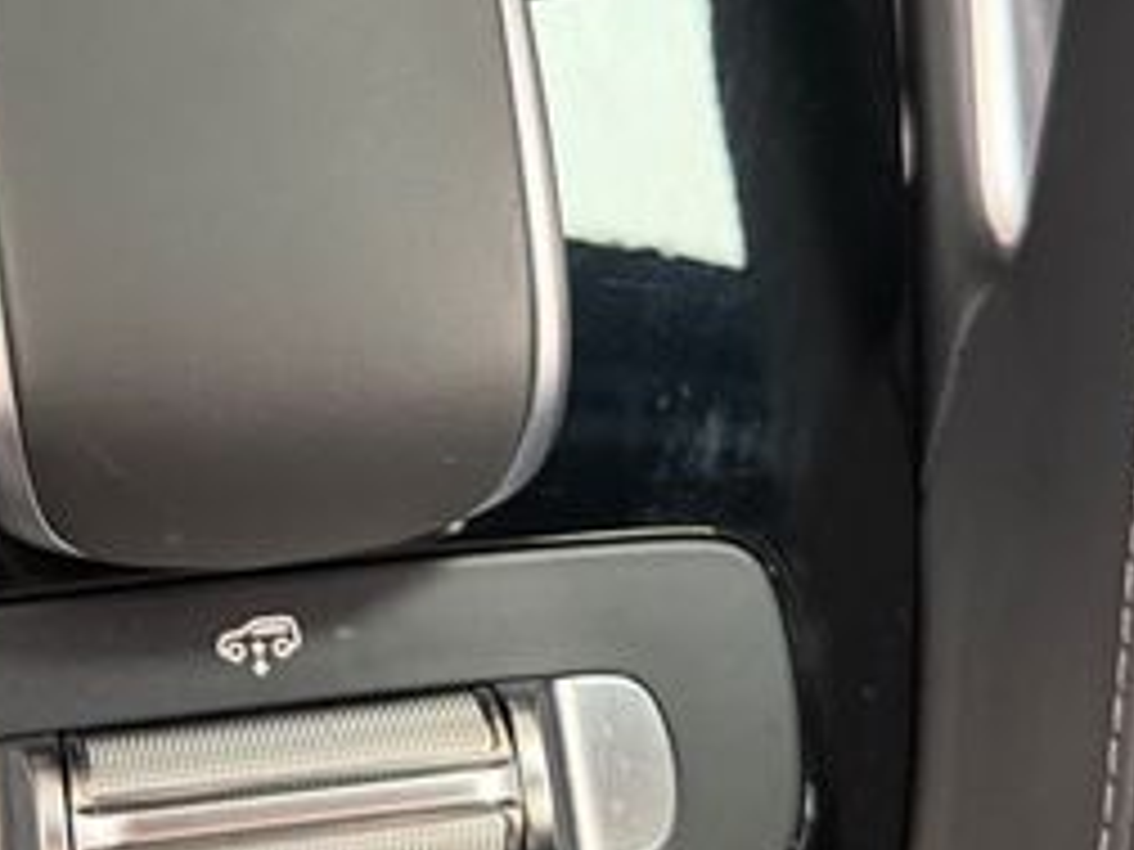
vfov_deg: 23.7
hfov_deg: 30.9
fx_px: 1998
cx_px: 220
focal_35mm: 61
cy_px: 175
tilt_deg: -75.7
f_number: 1.78
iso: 800
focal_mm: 6.76
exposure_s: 1/60
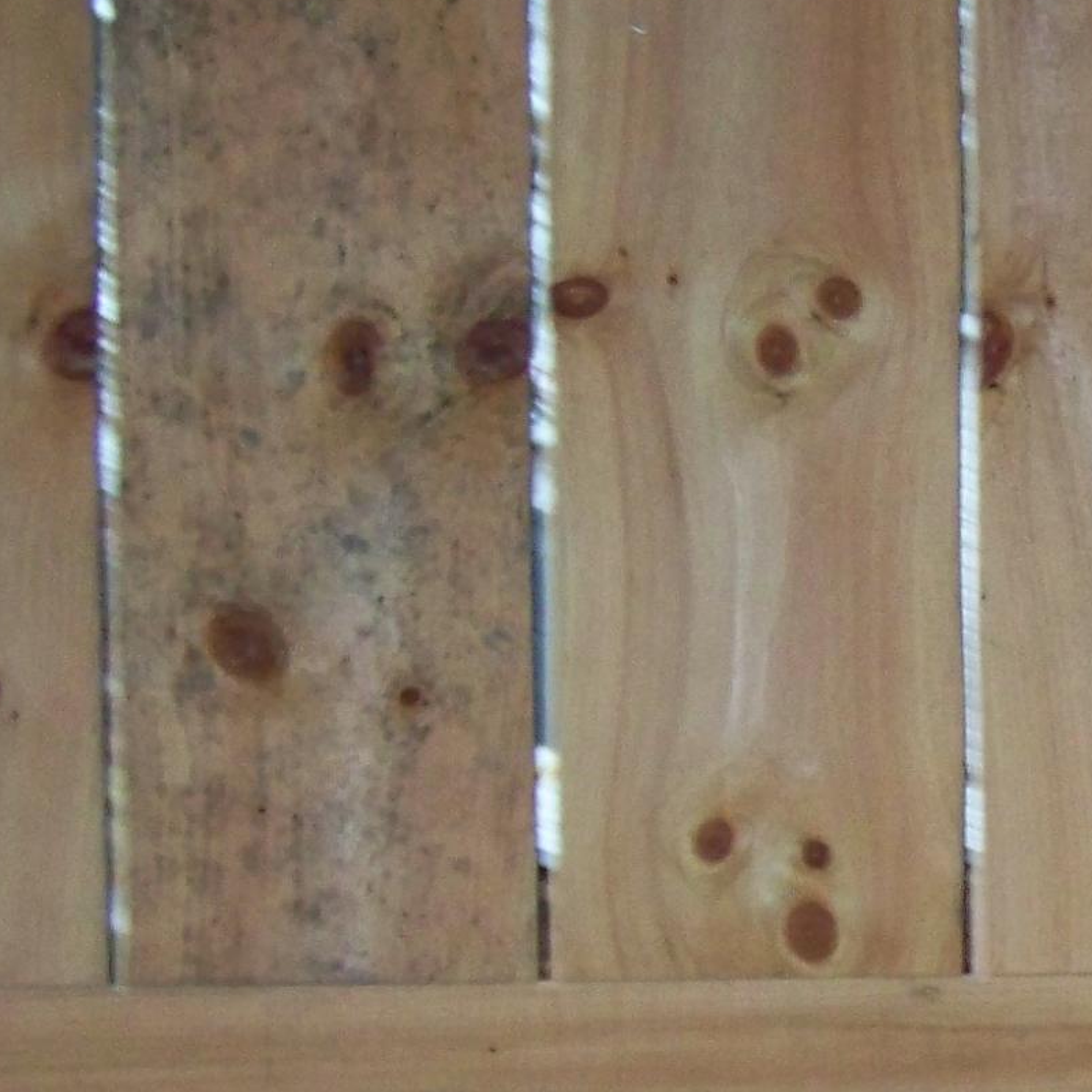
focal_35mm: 126
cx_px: 1533
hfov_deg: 13.2
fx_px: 4497
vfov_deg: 13.8
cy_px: 882
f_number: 2.8
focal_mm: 6.3
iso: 200
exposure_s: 1/30
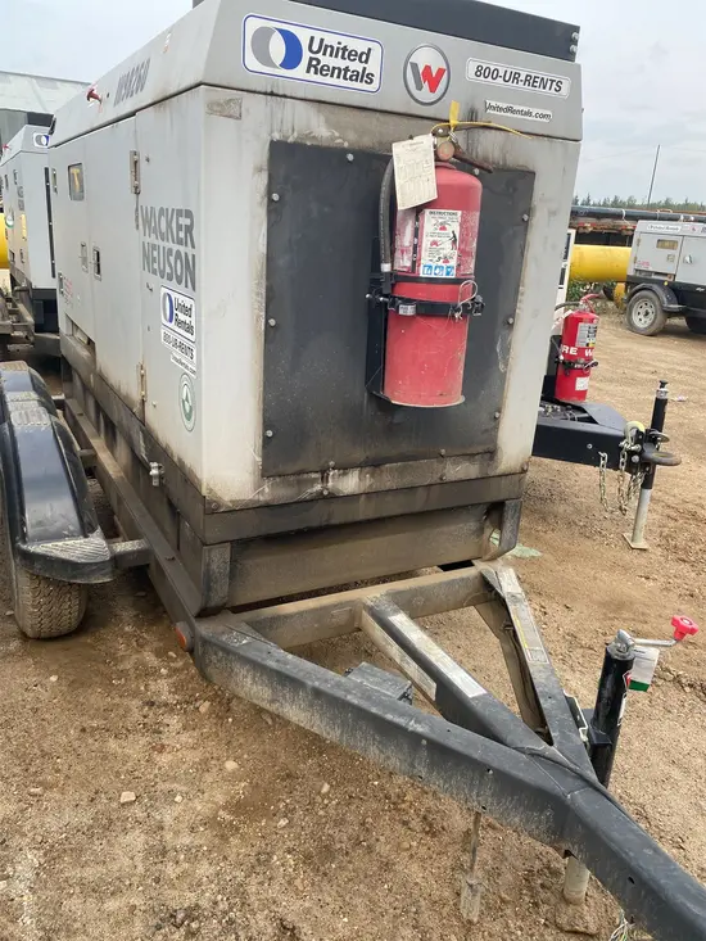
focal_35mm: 26
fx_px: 707
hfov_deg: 53.1
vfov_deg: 67.3
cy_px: 470
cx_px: 353
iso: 32
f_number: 1.8
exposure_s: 1/788
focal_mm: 4.25
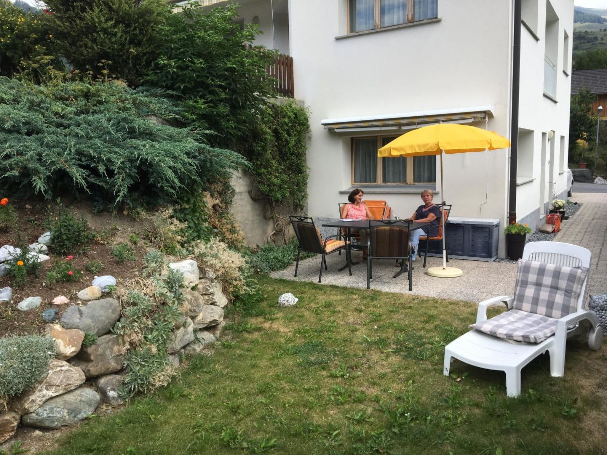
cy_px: 228
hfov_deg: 61.7
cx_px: 304
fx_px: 509
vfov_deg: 48.2
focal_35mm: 29
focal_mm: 4.15
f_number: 2.2
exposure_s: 1/668
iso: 25
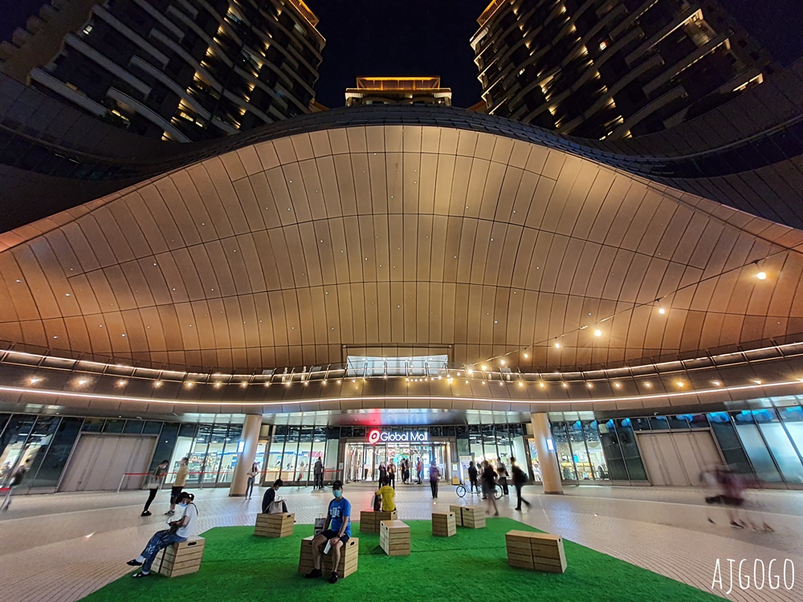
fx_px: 302
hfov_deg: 106.2
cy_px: 301
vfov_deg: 89.9
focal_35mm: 13
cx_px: 402
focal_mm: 1.74
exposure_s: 1/8
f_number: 2.2
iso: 200
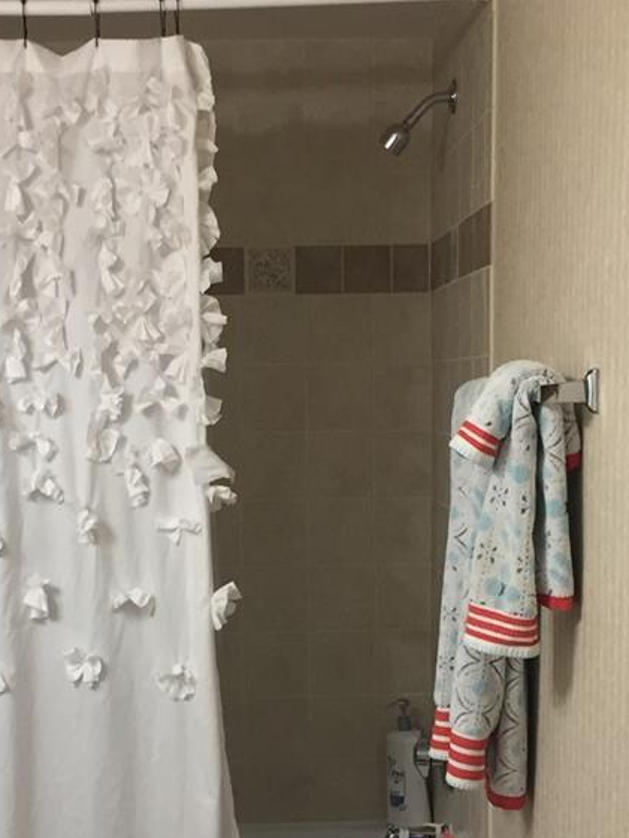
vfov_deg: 30.8
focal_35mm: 62
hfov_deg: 23.6
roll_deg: +2.5
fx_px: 1502
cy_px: 608
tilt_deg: -7.4
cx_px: 247
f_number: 2.2
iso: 64
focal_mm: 4.15
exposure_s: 1/30
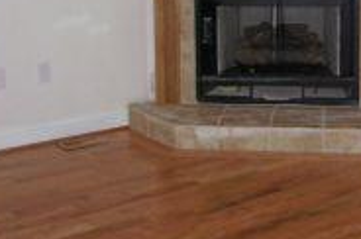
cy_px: -16
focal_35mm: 77
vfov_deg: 17.1
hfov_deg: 26.3
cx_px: 210
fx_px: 771
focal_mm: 5.6
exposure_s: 1/60
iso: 80
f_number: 2.7
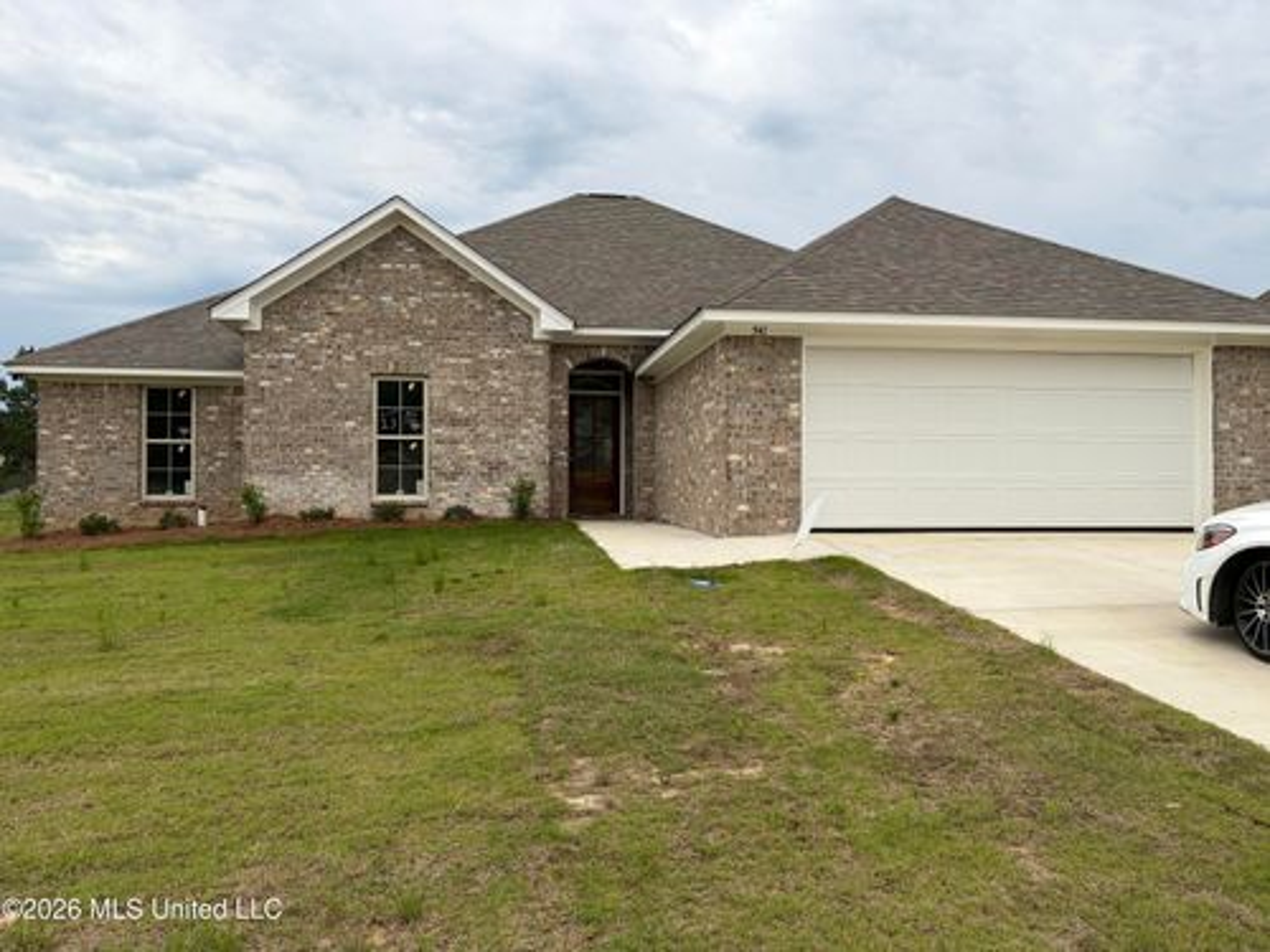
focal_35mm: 26
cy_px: 476
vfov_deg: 53.1
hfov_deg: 67.3
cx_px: 635
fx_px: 954
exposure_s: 1/1016
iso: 50
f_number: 1.6
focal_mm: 5.96
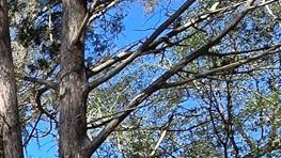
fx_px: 641
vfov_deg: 12.5
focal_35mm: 86
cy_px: 307
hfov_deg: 16.7
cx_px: -318
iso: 50
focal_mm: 2.2
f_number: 2.2
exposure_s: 1/1189
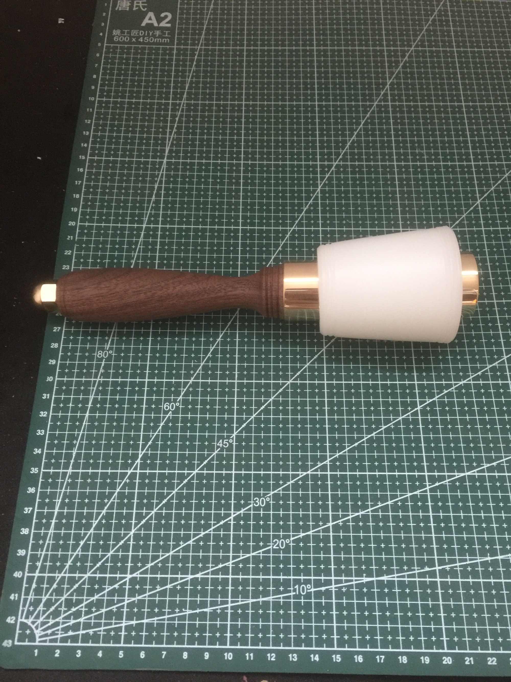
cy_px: 341
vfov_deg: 61.7
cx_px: 256
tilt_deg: -67.9
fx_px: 571
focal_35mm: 29
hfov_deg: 48.2
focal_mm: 4.15
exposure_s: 1/8
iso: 125
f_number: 2.2
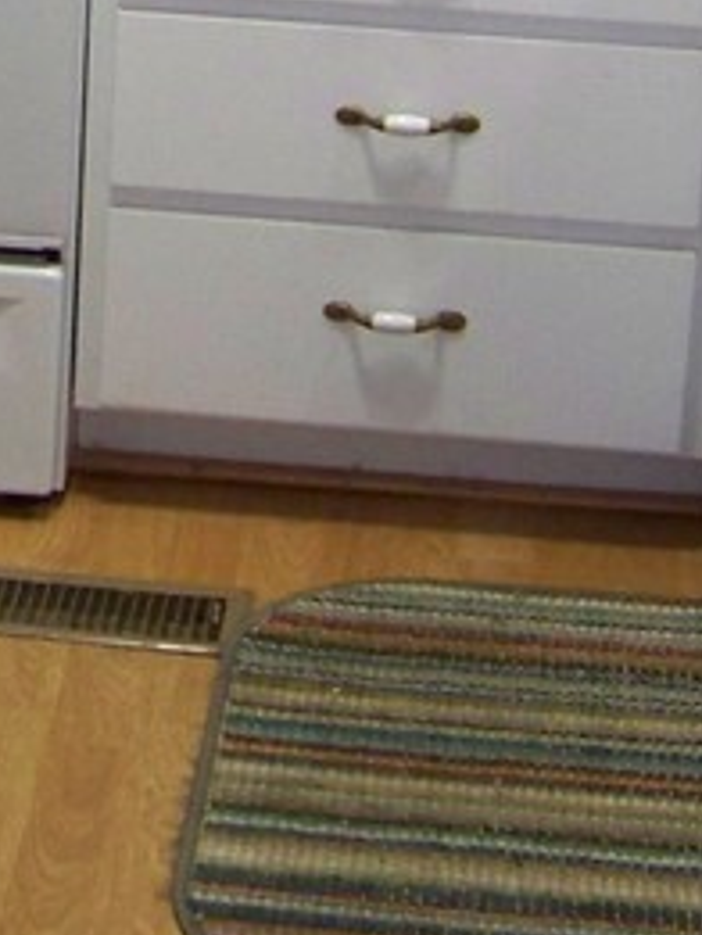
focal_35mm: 141
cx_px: -423
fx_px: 3809
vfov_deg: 13.4
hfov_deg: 10.1
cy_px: -326
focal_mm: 5.85
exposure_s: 1/30
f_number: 2.8
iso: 200
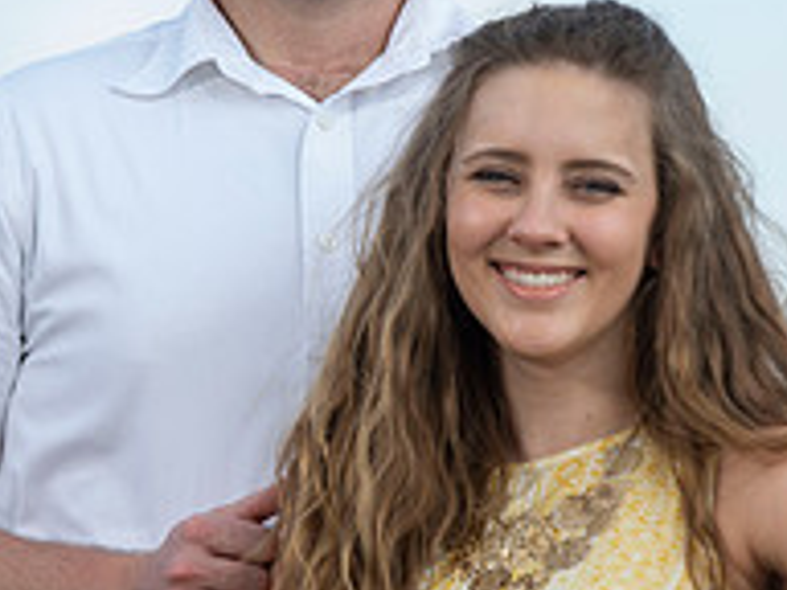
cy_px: 336
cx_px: 412
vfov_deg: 3.6
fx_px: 9481
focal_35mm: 417
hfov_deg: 4.8
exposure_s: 1/200
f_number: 5.6
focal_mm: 185
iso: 50
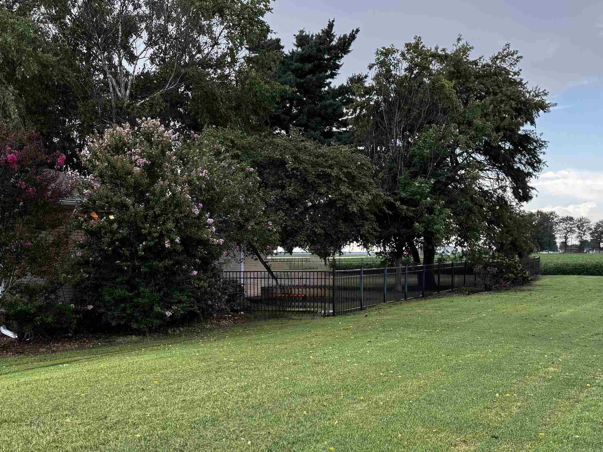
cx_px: 307
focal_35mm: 39
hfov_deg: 47.9
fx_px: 679
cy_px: 318
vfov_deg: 36.3
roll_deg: -0.4
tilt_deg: -5.8
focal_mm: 6.76
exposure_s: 1/169
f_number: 1.78
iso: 80
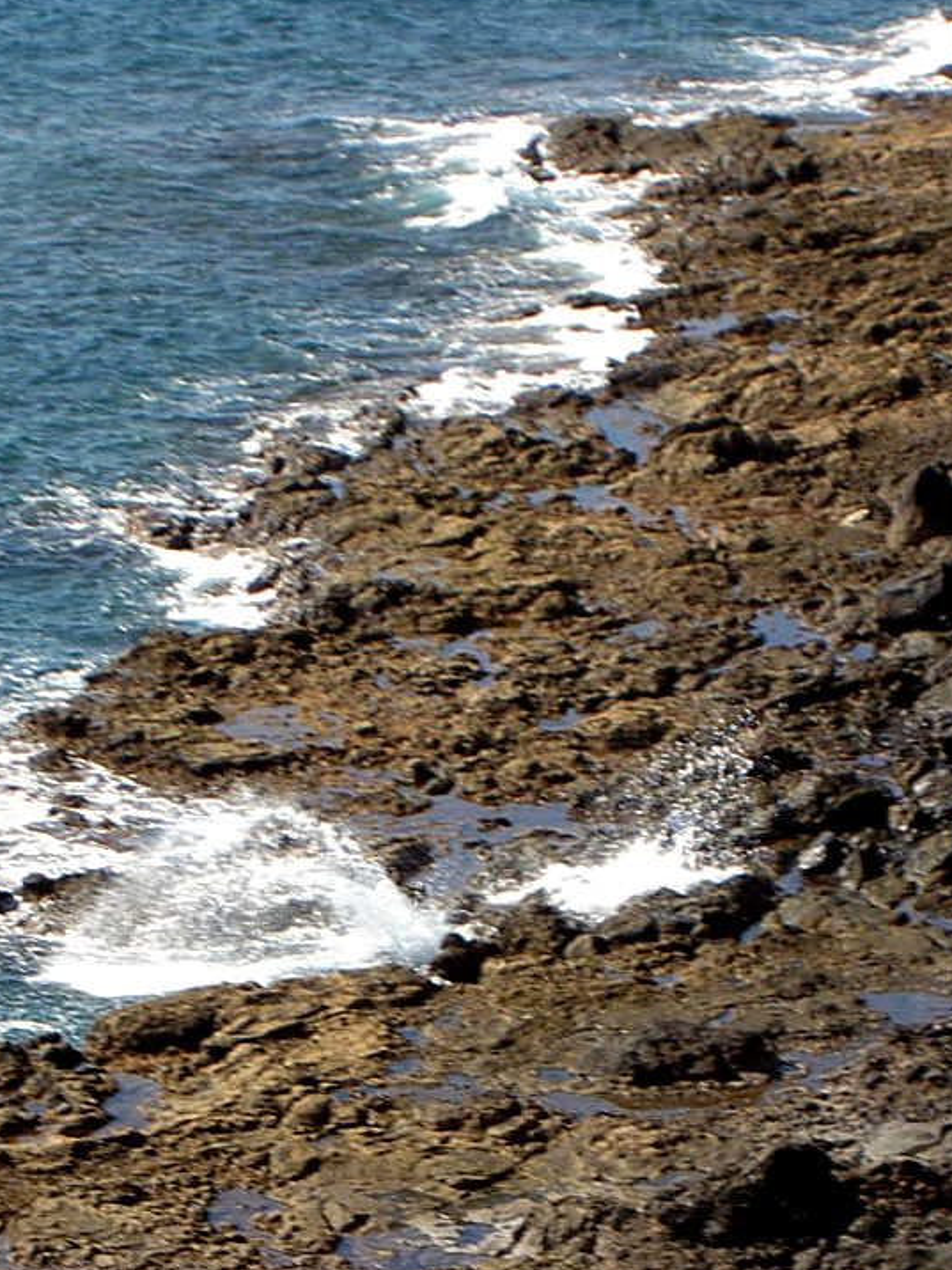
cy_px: 967
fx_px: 6270
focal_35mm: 171
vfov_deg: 11.5
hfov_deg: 8.7
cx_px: 438
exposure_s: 1/200
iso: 50
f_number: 4.9
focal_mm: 16.8
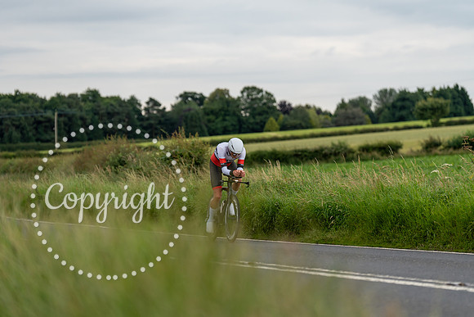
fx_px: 1857
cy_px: 158
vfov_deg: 9.7
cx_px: 237
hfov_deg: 14.5
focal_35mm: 141
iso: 500
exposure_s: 1/800
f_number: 3.2
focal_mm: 141
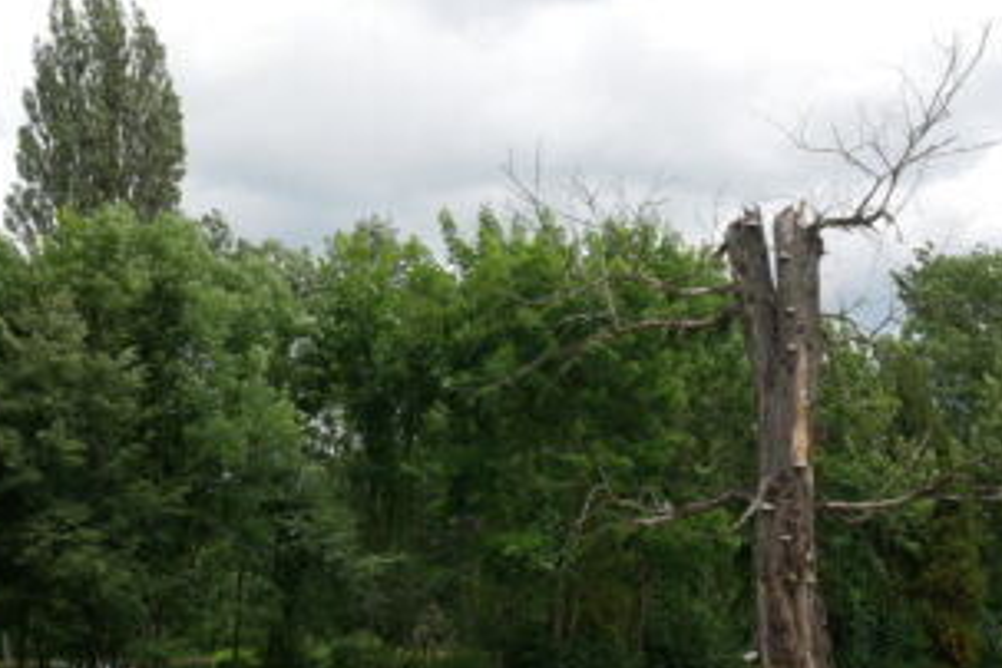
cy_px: 319
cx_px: 529
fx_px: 2143
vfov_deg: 17.7
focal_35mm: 77
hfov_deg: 26.3
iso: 200
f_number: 5.6
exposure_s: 1/400
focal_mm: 32
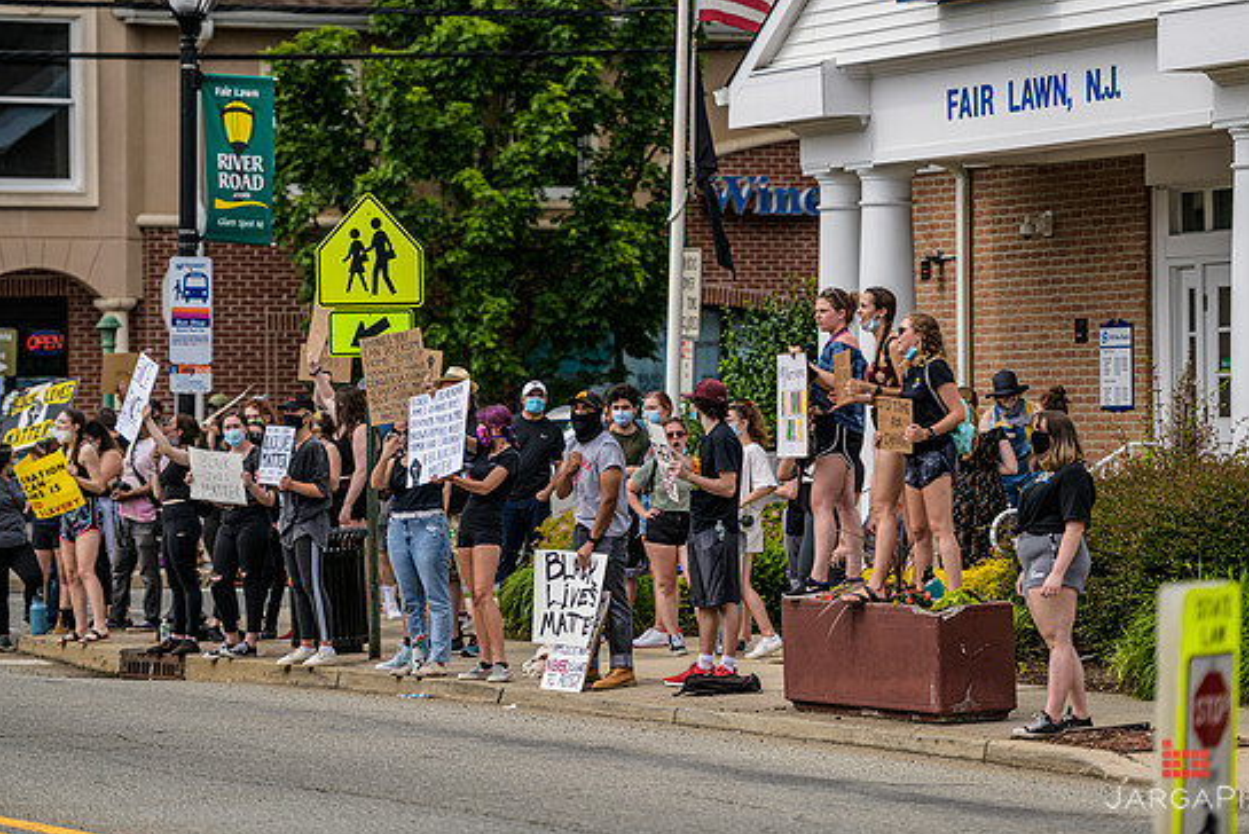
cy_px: 416
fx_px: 5727
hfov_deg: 12.4
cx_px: 660
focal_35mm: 165
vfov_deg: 8.3
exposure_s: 1/2500
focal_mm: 155
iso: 200
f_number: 3.2
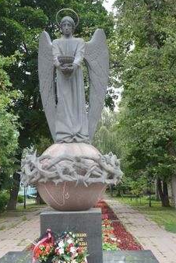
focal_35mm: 51
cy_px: 151
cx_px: 73
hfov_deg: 26.5
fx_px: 373
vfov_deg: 38.8
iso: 125
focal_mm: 37
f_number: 4
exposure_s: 1/160
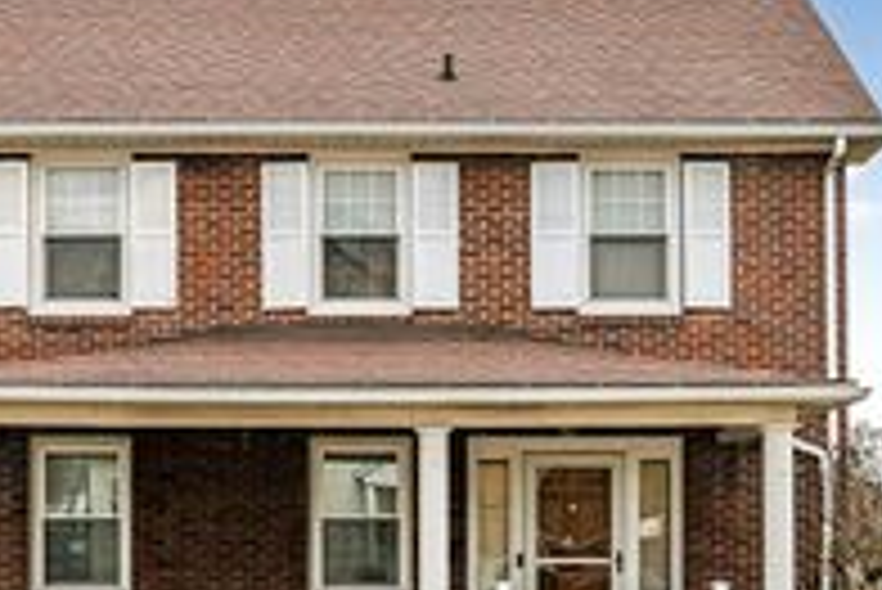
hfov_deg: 27.3
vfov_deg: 18.2
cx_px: 360
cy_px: 498
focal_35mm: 74
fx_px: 1814
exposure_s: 1/40
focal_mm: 29
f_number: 6.3
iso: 100
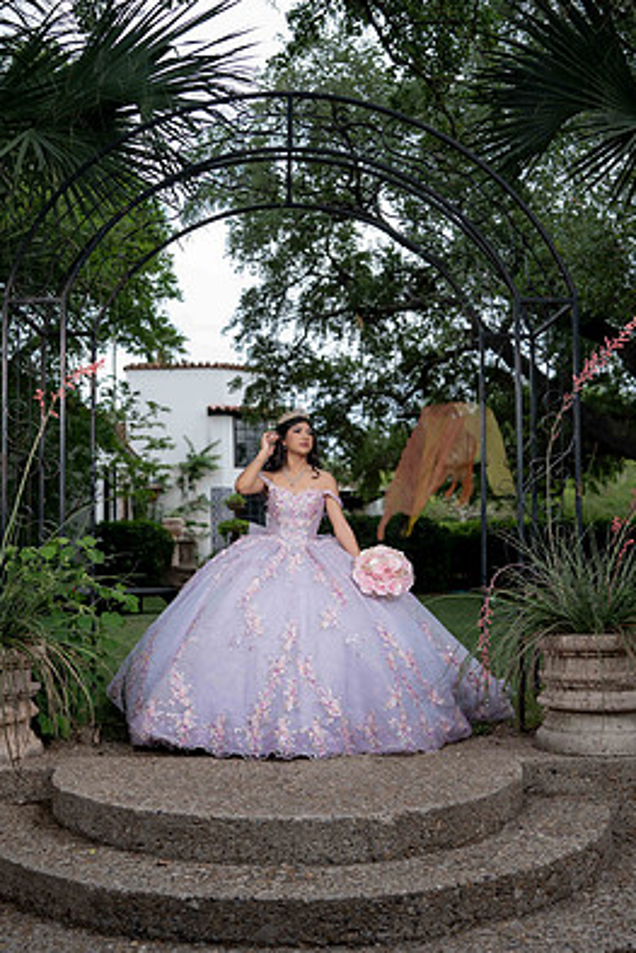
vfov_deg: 48.4
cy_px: 440
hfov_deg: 33.4
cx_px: 288
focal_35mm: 40
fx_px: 1059
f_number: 2.2
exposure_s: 1/800
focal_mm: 35
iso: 80
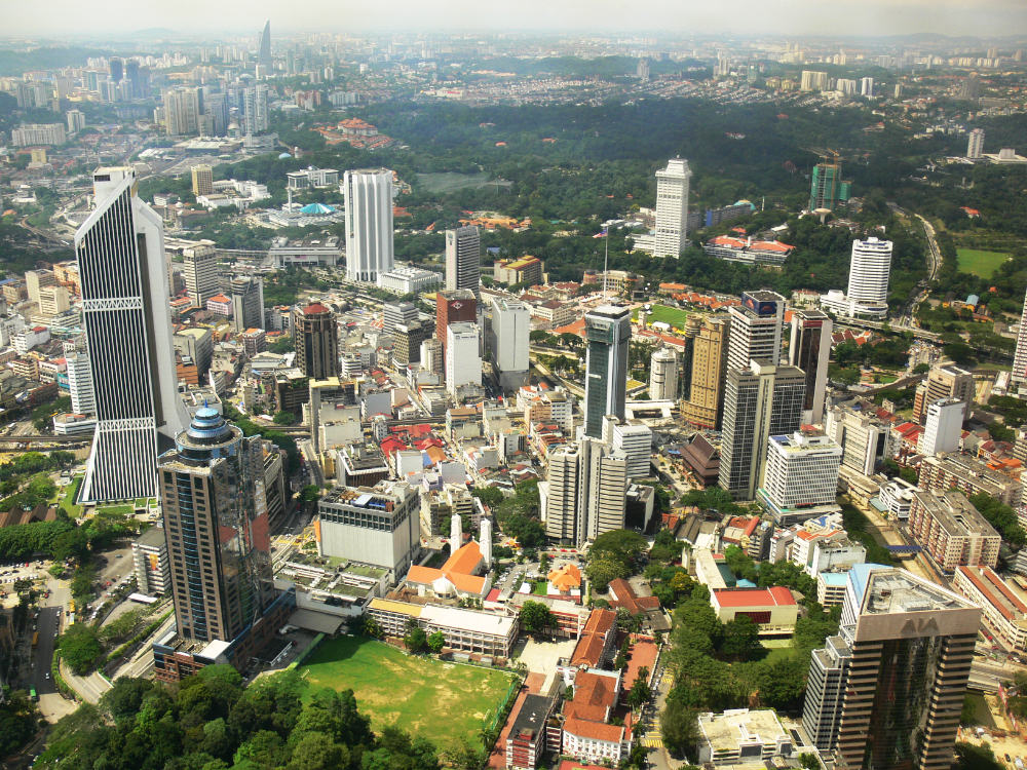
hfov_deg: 52.6
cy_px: 385
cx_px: 514
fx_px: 1038
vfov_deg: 40.7
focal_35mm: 35
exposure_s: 1/60
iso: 80
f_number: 3.6
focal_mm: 7.4
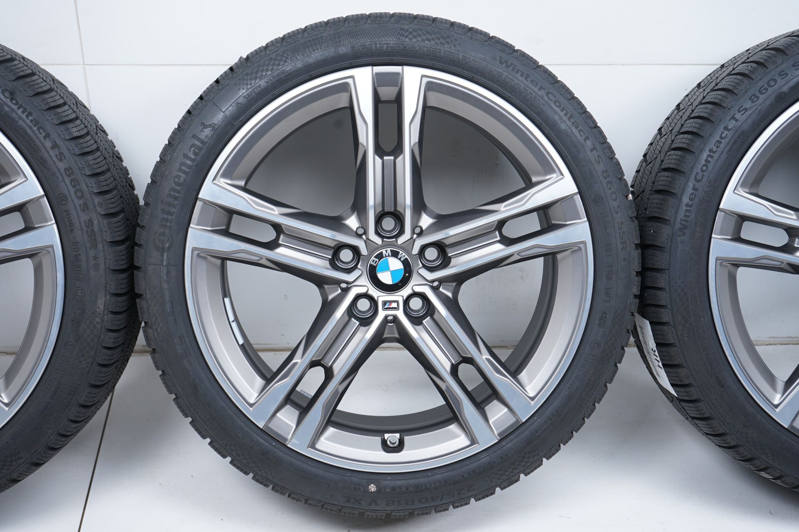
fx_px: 1131
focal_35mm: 51
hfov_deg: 38.9
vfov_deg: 26.4
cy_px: 266
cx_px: 400
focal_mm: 51
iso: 250
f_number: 7.1
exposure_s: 1/125
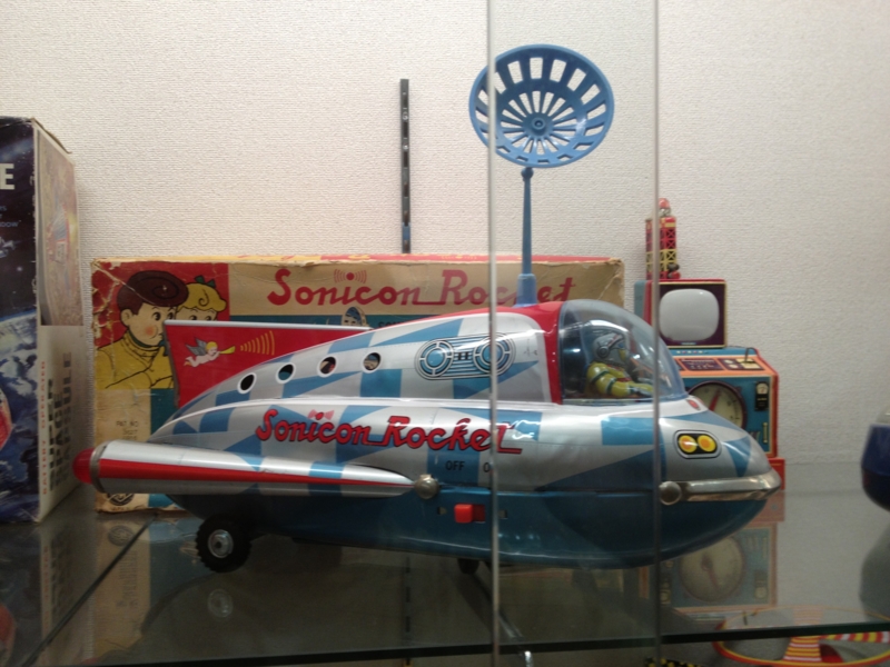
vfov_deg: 40.7
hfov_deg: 52.6
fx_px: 900
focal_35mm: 35
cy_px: 334
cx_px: 445
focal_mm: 4.28
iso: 64
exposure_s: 1/20
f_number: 2.4
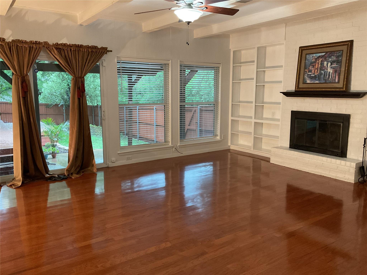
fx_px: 307
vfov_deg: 48.2
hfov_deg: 61.7
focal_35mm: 29
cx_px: 184
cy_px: 138
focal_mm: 3
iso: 250
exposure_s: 1/60
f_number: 1.8
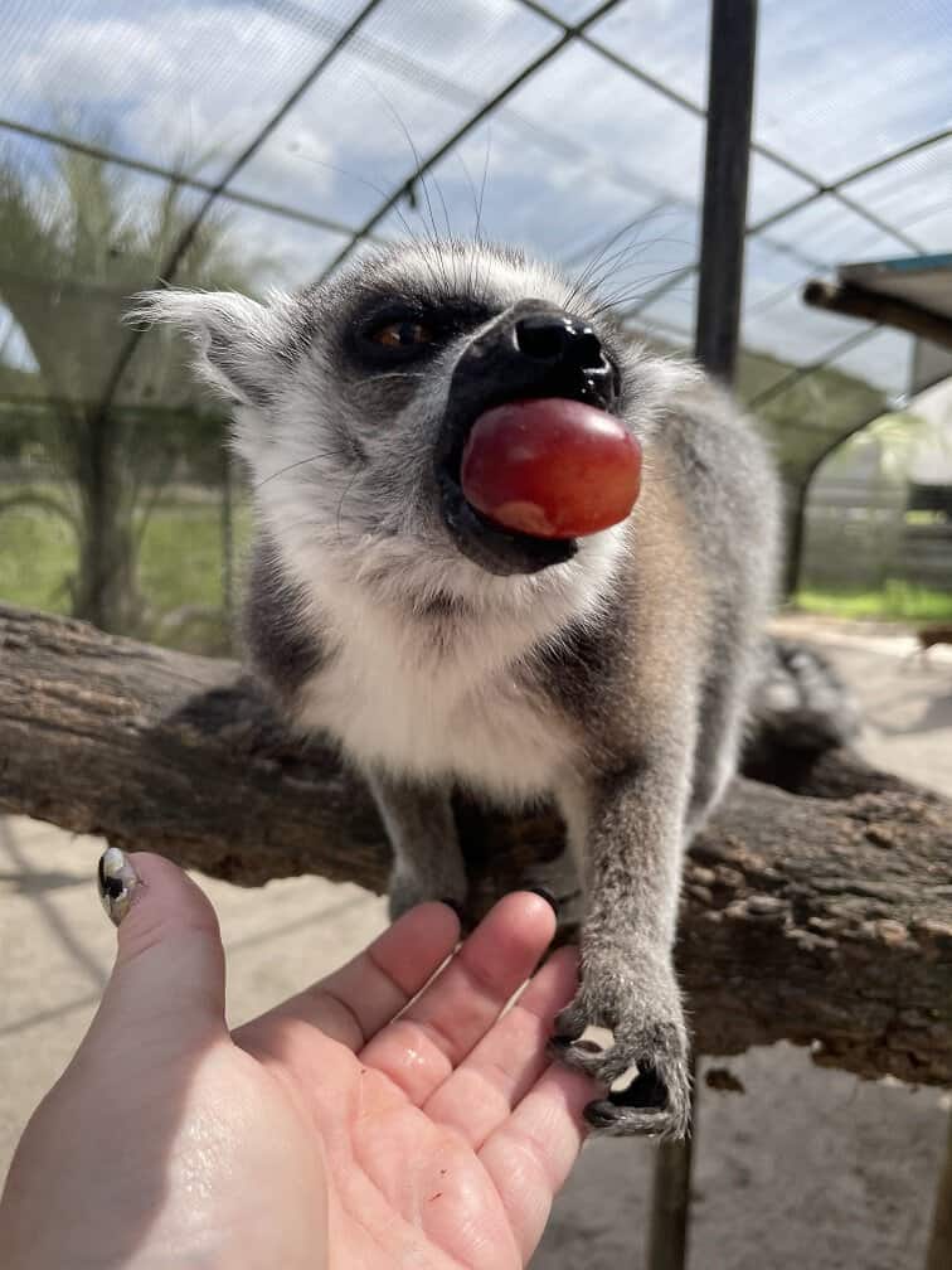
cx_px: 476
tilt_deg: -11.1
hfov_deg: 53.1
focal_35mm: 26
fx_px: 953
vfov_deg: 67.3
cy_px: 635
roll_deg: -1.4
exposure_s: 1/647
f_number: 1.6
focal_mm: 4.2
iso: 32
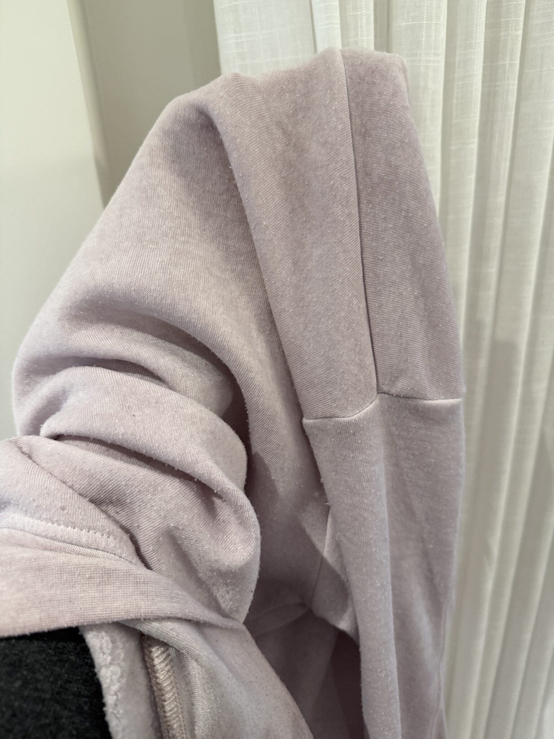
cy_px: 370
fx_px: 512
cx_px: 277
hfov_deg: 56.8
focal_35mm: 24
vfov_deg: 71.6
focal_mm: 6.76
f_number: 1.78
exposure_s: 1/60
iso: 250
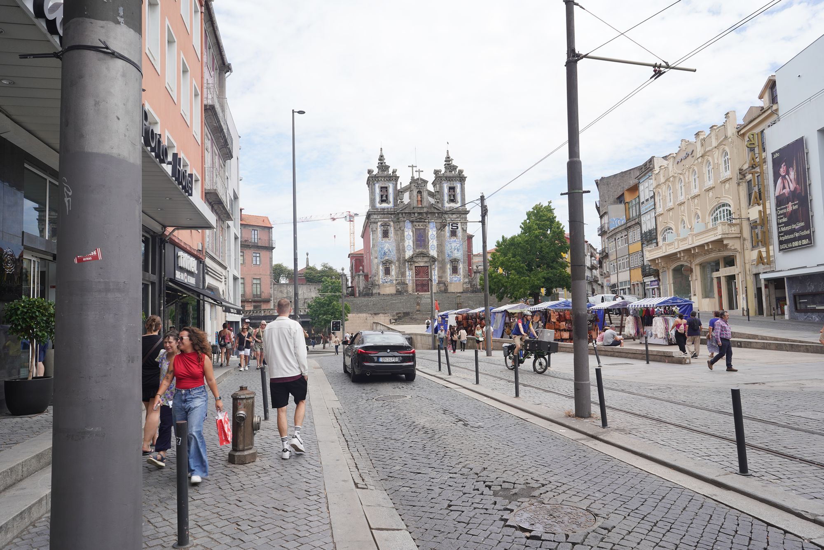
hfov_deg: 73.7
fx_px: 549
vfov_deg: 53.1
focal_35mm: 24
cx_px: 412
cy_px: 275
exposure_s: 1/100
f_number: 11
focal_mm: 24
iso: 100
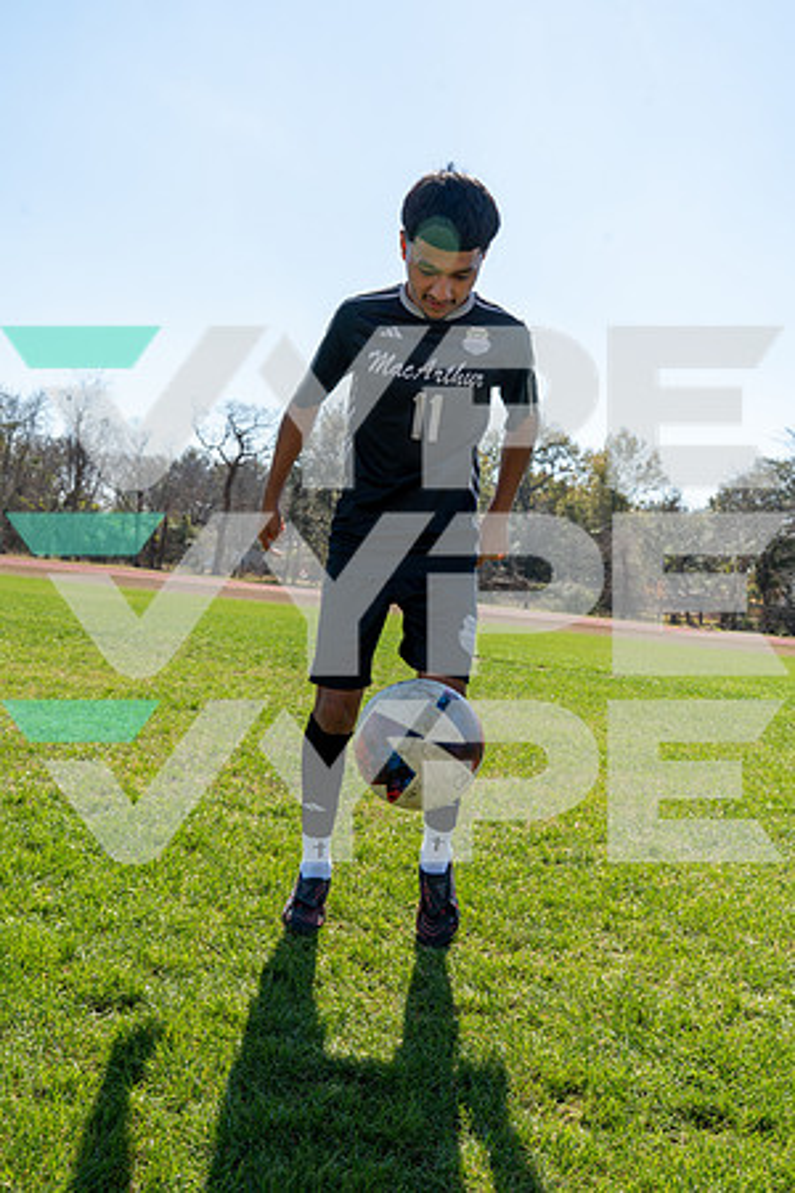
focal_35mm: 33
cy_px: 596
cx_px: 398
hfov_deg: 40.0
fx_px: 1093
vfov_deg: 57.2
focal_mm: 33
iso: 100
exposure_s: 1/200
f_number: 9
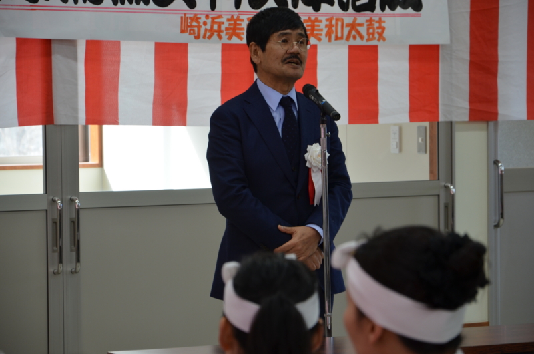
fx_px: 2332
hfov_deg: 13.1
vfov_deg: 8.7
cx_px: 267
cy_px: 177
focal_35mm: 158
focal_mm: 105
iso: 280
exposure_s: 1/60
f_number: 5.6
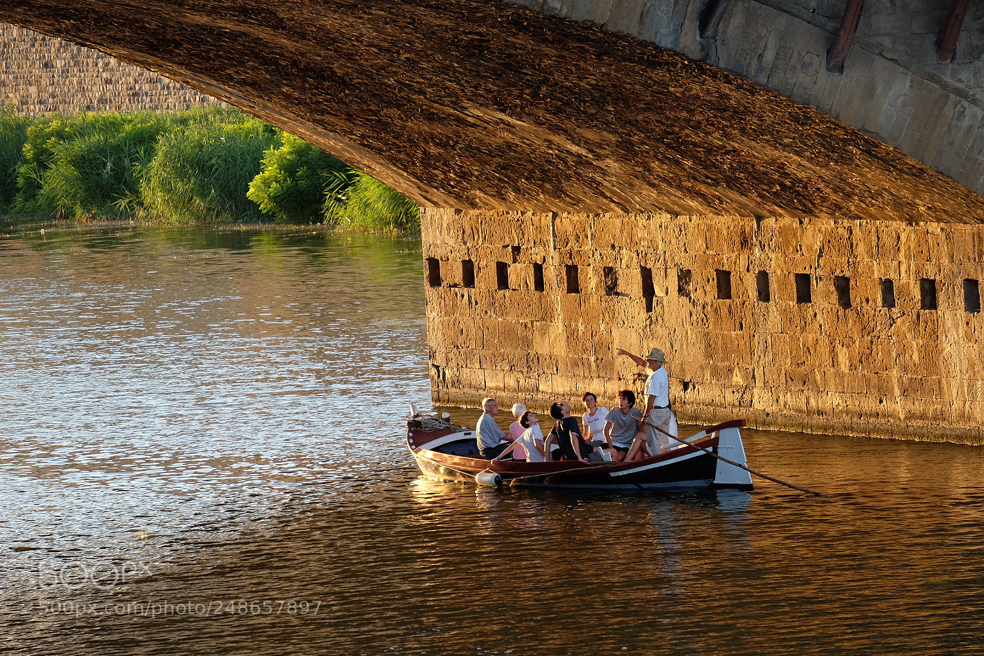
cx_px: 492
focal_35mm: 300
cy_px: 328
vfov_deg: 4.6
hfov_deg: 6.9
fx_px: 8200
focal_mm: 200
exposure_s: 1/80
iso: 250
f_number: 4.8
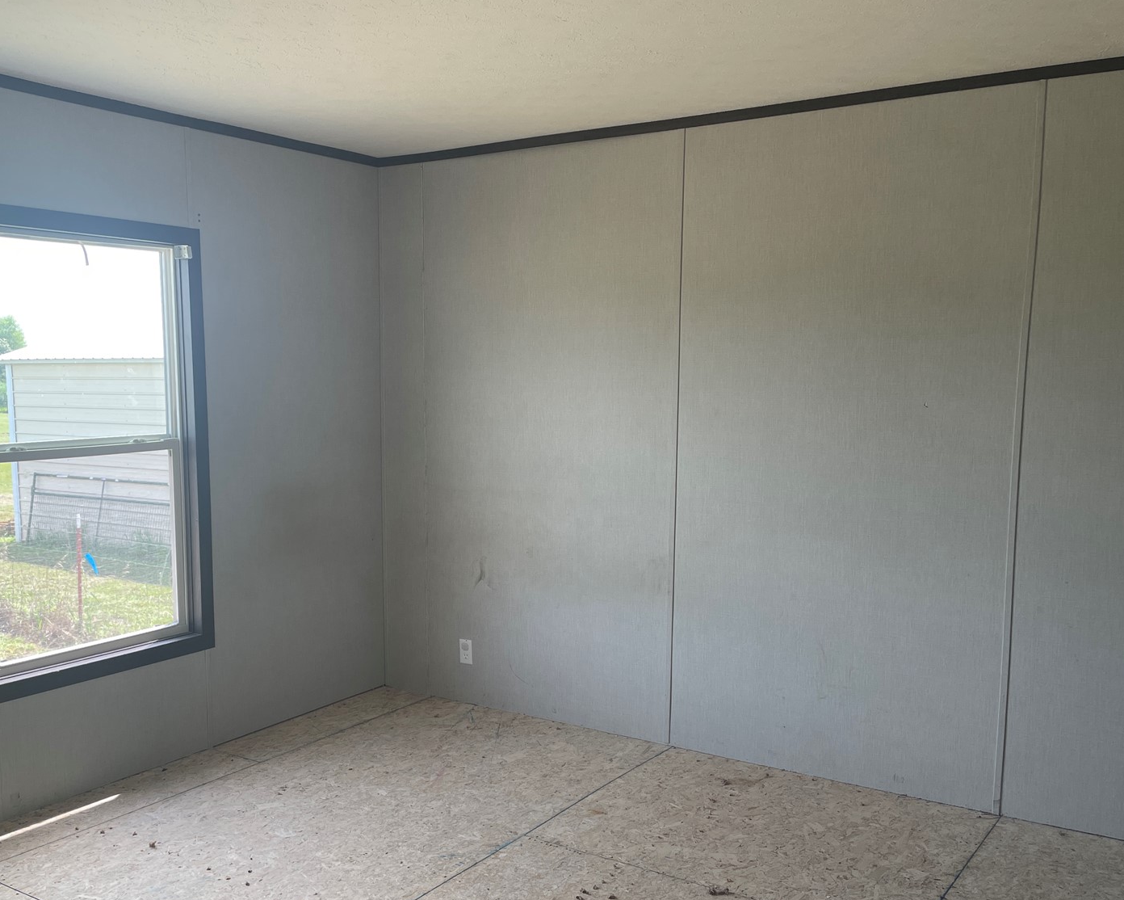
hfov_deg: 51.1
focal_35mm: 35
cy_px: 534
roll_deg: +0.3
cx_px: 438
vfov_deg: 42.1
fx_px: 1164
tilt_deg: -7.3
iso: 32
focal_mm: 4.2
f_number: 1.6
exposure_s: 1/209
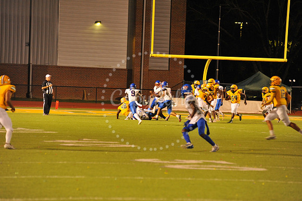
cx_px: 151
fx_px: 1677
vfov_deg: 6.9
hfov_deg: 10.3
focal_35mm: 200
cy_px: 100
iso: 3200
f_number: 5.6
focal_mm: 200
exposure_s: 1/160
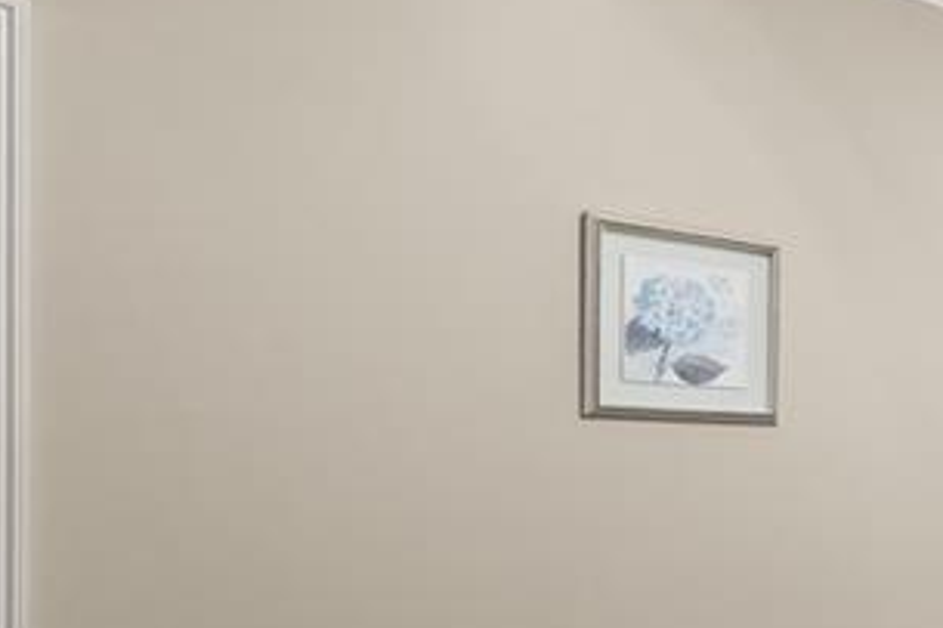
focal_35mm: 47
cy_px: 469
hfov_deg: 29.5
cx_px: 1342
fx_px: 1230
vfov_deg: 28.2
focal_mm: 14
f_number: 7.1
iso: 640
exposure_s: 1/4
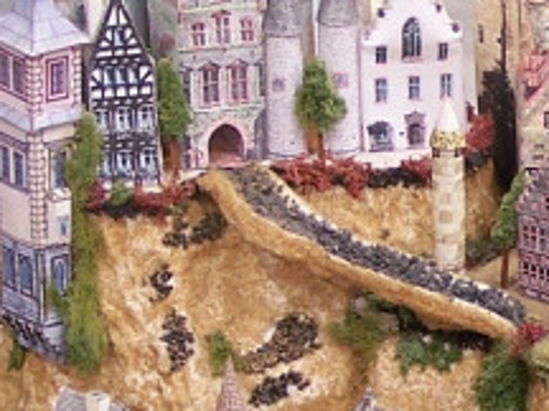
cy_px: 396
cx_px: 745
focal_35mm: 265
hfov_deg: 7.4
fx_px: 4203
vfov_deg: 5.6
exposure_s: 1/4
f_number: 3.1
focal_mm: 9.3
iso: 80
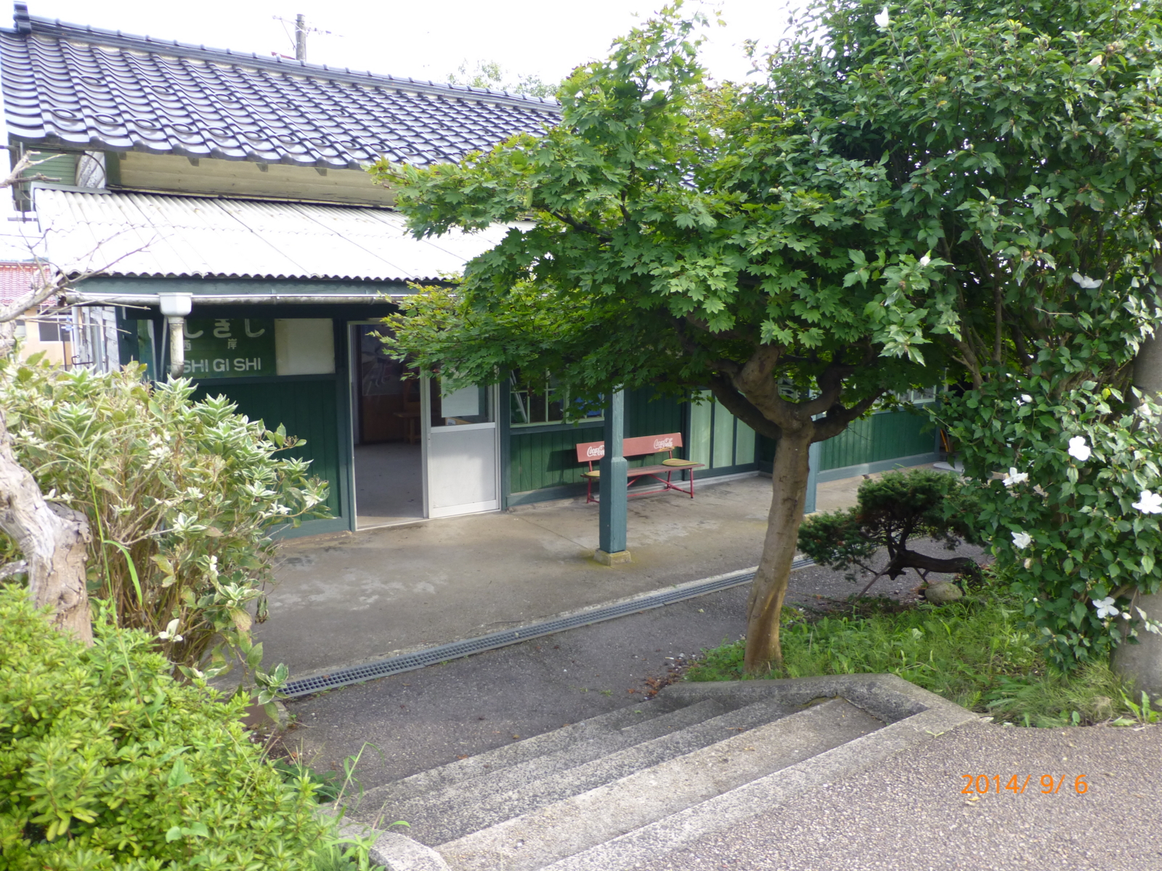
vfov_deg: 56.8
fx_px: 806
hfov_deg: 71.6
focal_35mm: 24
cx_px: 581
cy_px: 436
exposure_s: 1/80
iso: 100
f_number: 3.3
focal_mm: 4.3
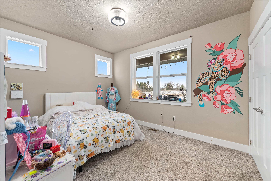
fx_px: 105
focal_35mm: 14
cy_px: 90
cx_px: 136
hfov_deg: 104.2
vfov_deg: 81.2
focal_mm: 14
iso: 100
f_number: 8
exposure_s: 2
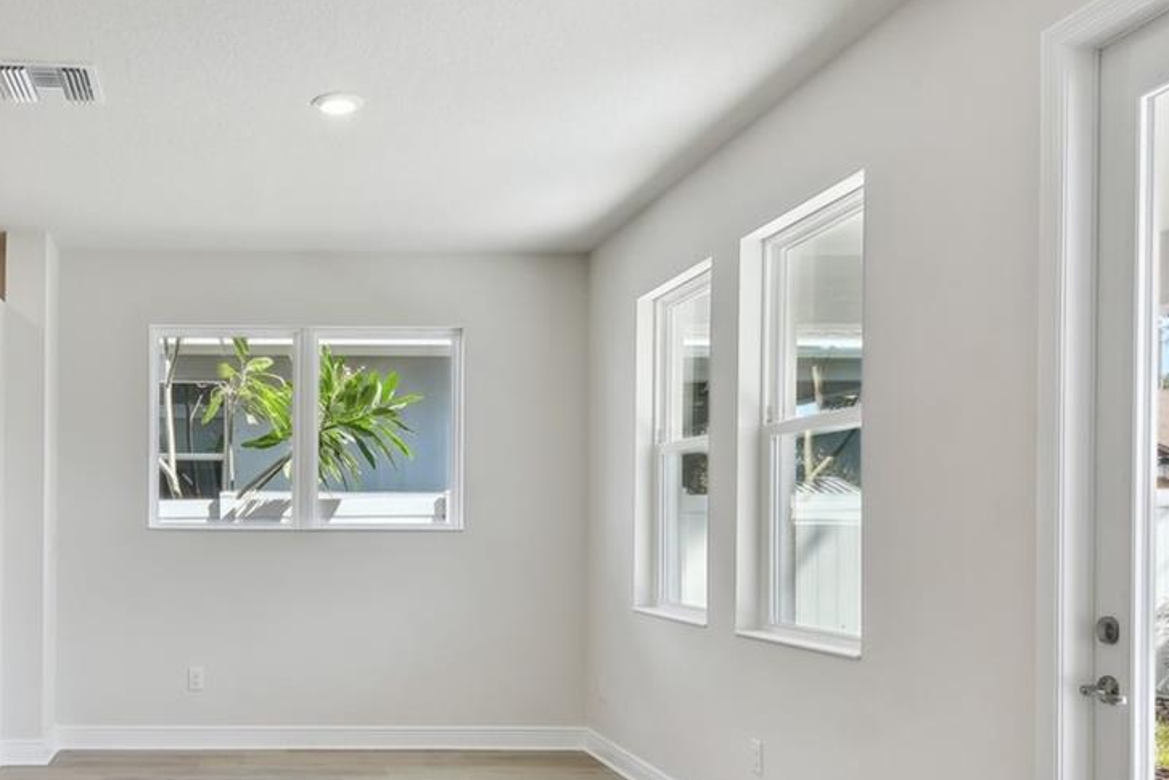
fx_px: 1072
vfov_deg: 39.5
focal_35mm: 33
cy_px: 516
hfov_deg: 53.8
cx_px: 254
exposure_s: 1/60
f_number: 7.1
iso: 100
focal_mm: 10
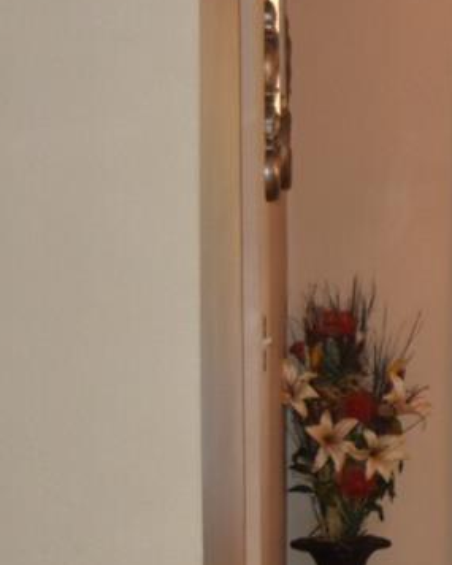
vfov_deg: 10.1
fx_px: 3176
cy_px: 390
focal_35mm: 190
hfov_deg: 7.6
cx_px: 1113
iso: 640
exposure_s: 1/60
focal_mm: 32
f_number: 4.5
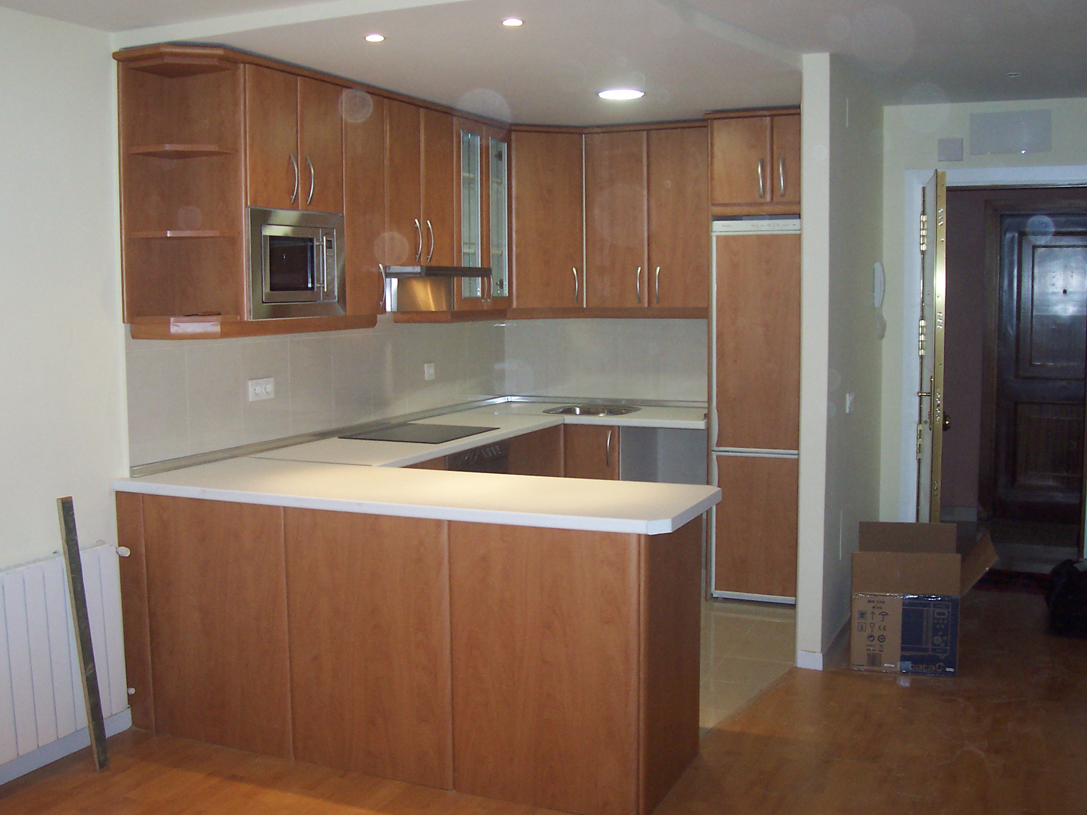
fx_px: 1162
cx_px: 544
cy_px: 408
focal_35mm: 37
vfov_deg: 38.7
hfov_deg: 50.1
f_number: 2.8
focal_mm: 5.6
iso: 140
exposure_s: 1/60
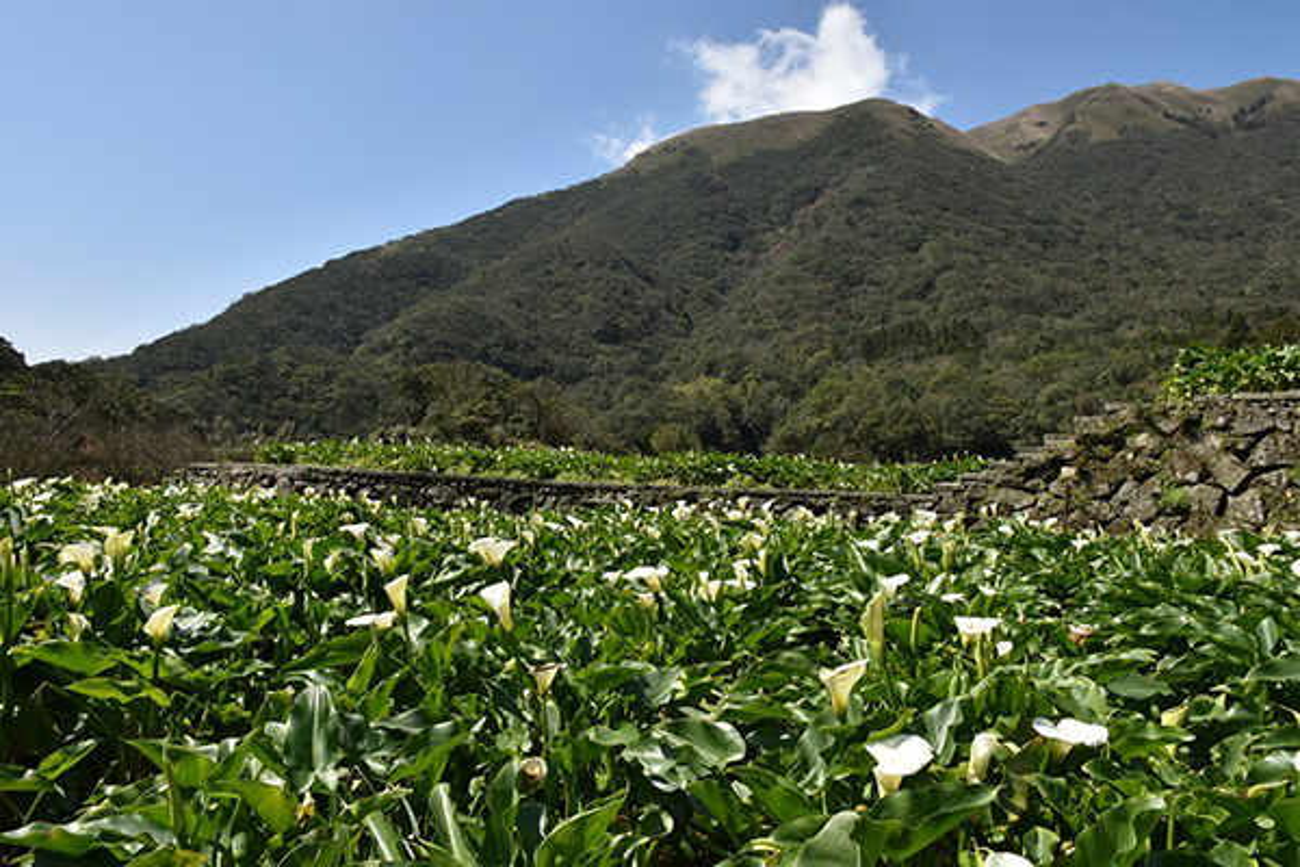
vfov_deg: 53.1
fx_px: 867
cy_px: 434
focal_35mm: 24
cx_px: 650
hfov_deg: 73.7
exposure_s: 1/400
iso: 400
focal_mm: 24
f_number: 13
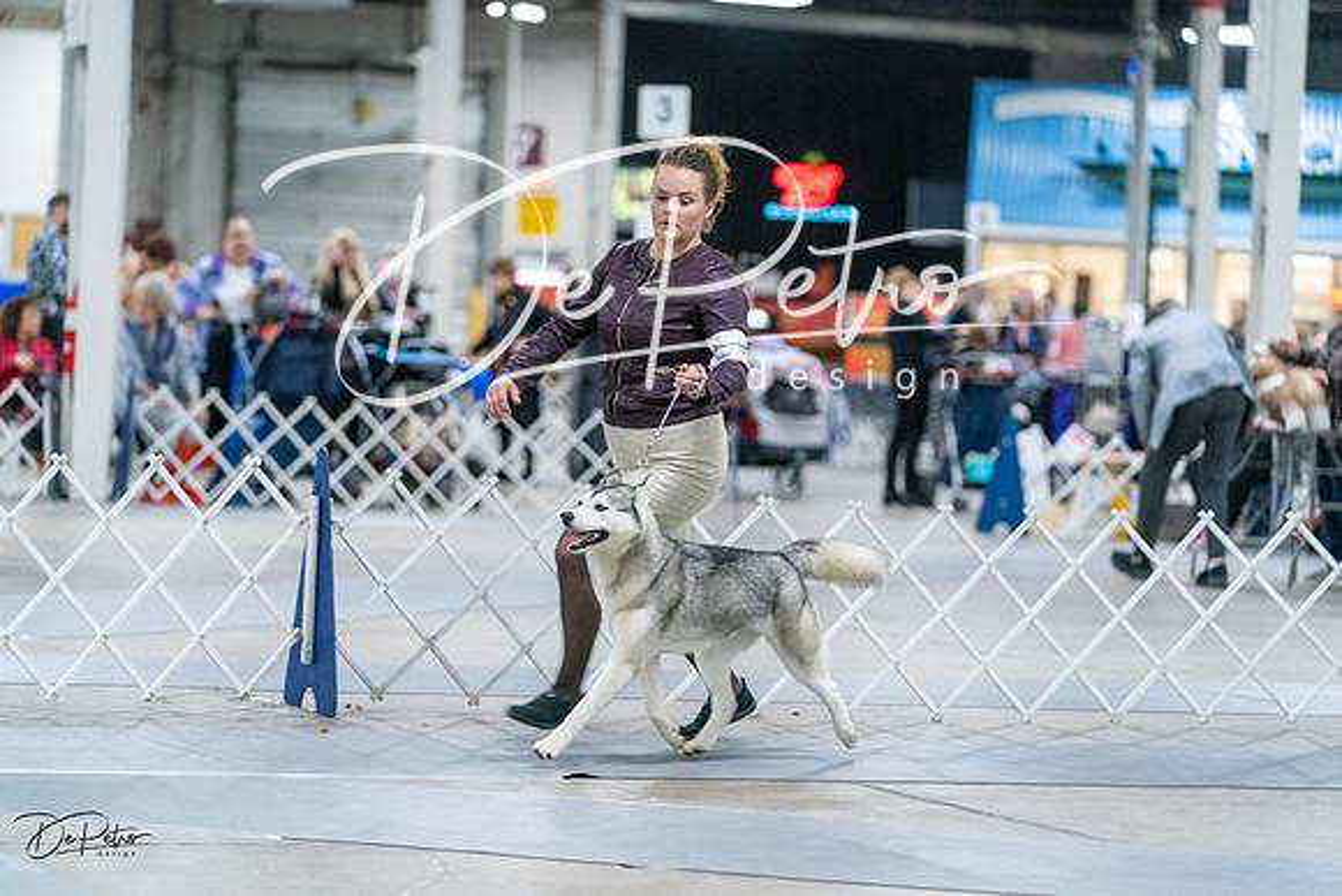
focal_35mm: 135
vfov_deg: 10.2
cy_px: 448
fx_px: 5033
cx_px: 671
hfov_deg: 15.2
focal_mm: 135
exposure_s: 1/250
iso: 6400
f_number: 3.2
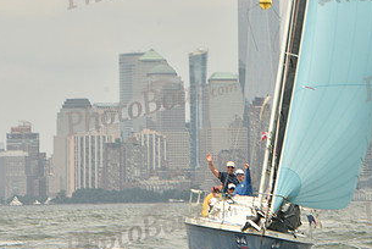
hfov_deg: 6.8
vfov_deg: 4.5
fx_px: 3144
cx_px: 301
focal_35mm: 304
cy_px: 24
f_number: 10
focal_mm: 160
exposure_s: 1/640
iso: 250
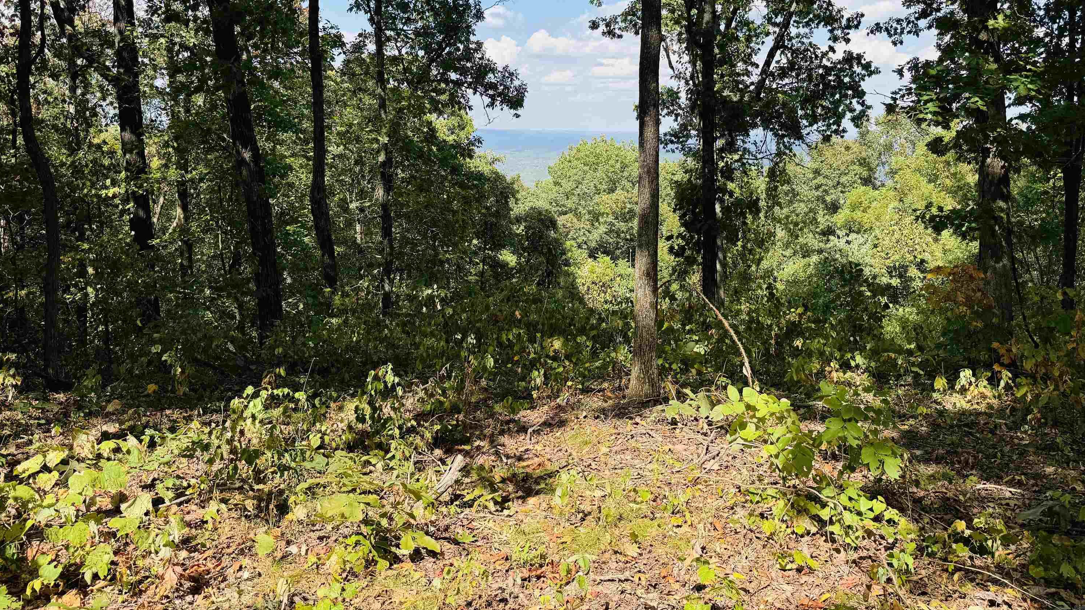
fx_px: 777
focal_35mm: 27
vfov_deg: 42.2
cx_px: 551
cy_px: 192
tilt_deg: -5.6
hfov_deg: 69.9
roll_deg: -0.9
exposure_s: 1/1395
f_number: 1.78
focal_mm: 6.76
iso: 80
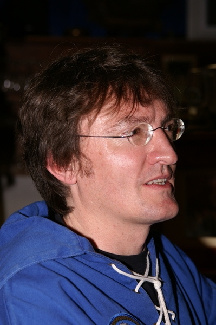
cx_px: 108
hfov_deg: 12.2
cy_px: 162
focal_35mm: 112
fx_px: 1014
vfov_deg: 18.2
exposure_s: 1/60
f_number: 5.6
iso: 200
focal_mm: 75
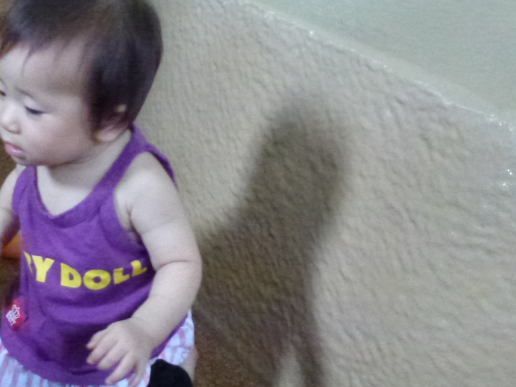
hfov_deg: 31.6
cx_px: 83
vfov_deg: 24.8
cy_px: 207
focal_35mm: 59
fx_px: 879
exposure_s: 1/100
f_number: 3.5
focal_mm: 5.4
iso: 1600
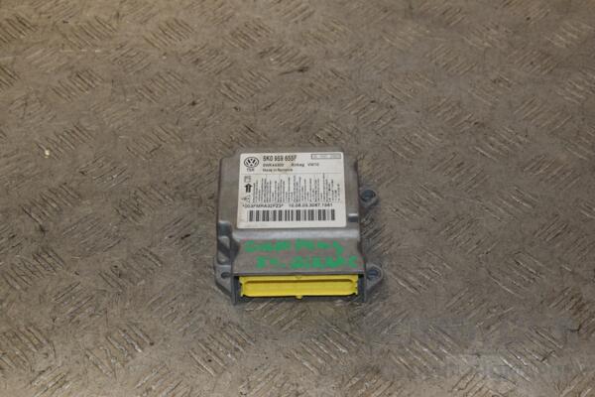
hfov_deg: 28.1
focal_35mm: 72
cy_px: 198
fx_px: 1190
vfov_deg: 18.9
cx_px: 298
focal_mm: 48
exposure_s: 1/200
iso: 800
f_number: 8
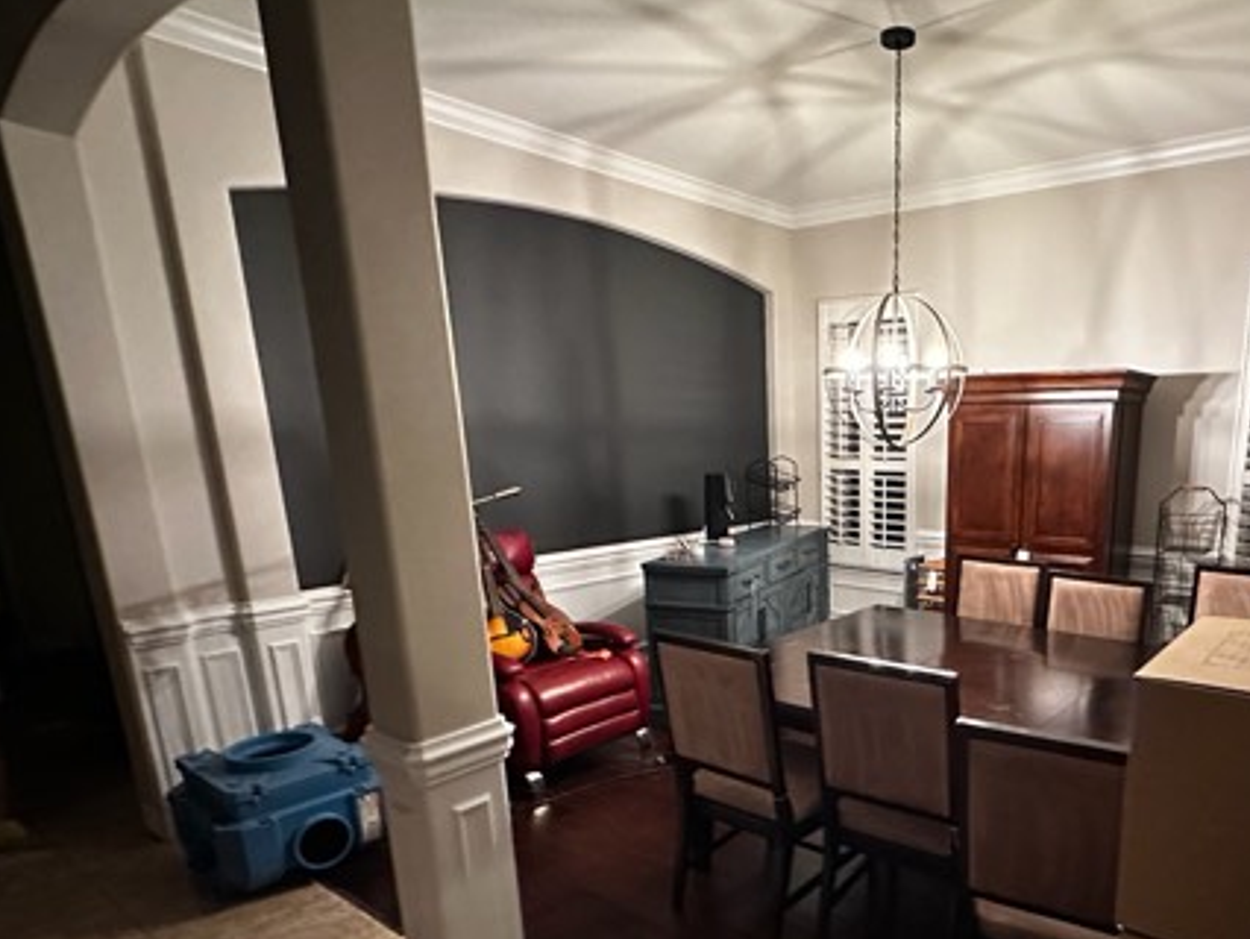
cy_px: 638
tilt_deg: -12.5
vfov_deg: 57.4
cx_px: 863
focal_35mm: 23
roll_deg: -0.7
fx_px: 831
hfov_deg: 71.1
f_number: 2.2
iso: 1250
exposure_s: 1/40
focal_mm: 2.22
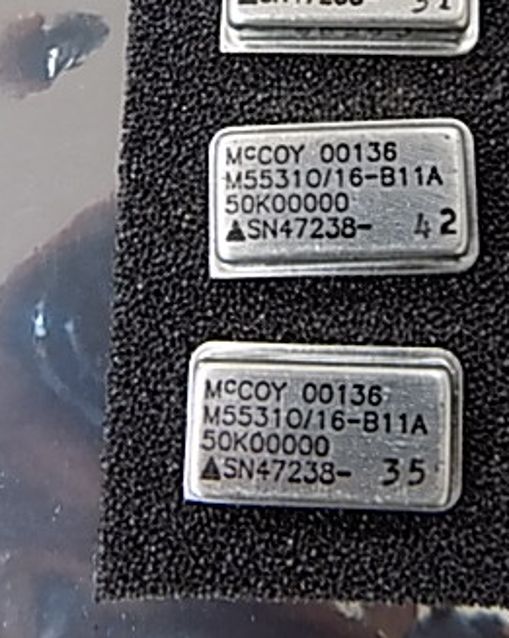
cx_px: 333
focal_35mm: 44
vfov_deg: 41.0
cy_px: 172
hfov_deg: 33.8
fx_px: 830
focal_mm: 4
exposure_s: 1/20
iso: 400
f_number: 3.1
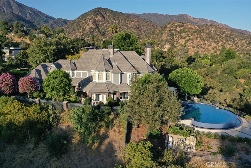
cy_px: 84
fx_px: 195
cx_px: 126
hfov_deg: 65.5
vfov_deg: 46.4
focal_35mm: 28
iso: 100
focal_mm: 10.26
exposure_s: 1/400
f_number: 5.6
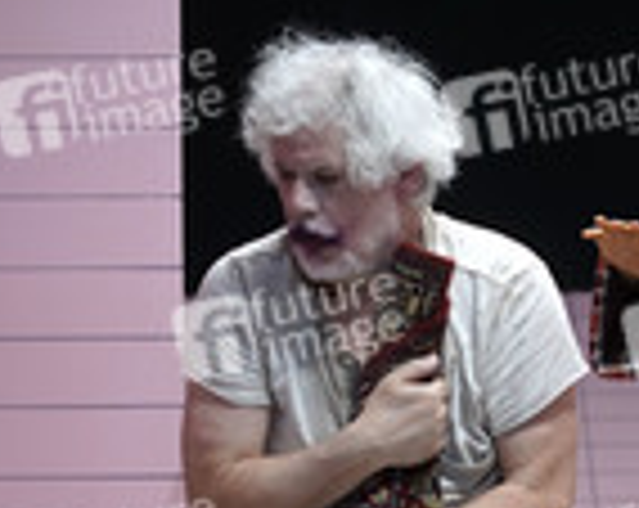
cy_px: 665
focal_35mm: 254
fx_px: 4794
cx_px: 619
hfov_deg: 7.6
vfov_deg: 6.0
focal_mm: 85
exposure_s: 1/80
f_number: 2.8
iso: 1600
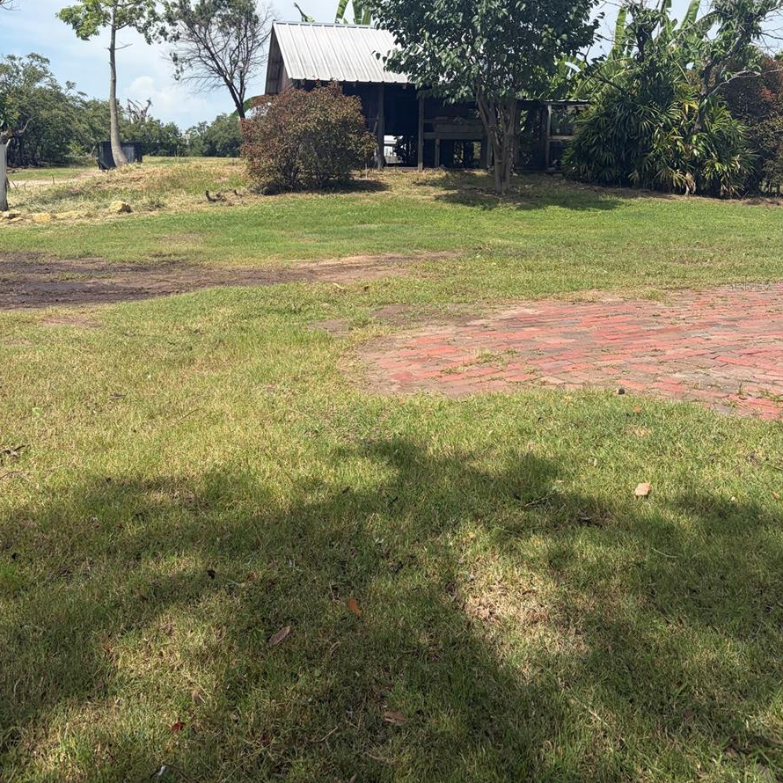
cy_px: 285
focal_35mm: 31
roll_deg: -2.5
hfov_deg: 52.5
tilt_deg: -11.6
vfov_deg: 51.9
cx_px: 392
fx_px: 793
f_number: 1.6
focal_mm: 5.96
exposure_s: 1/3279
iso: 50
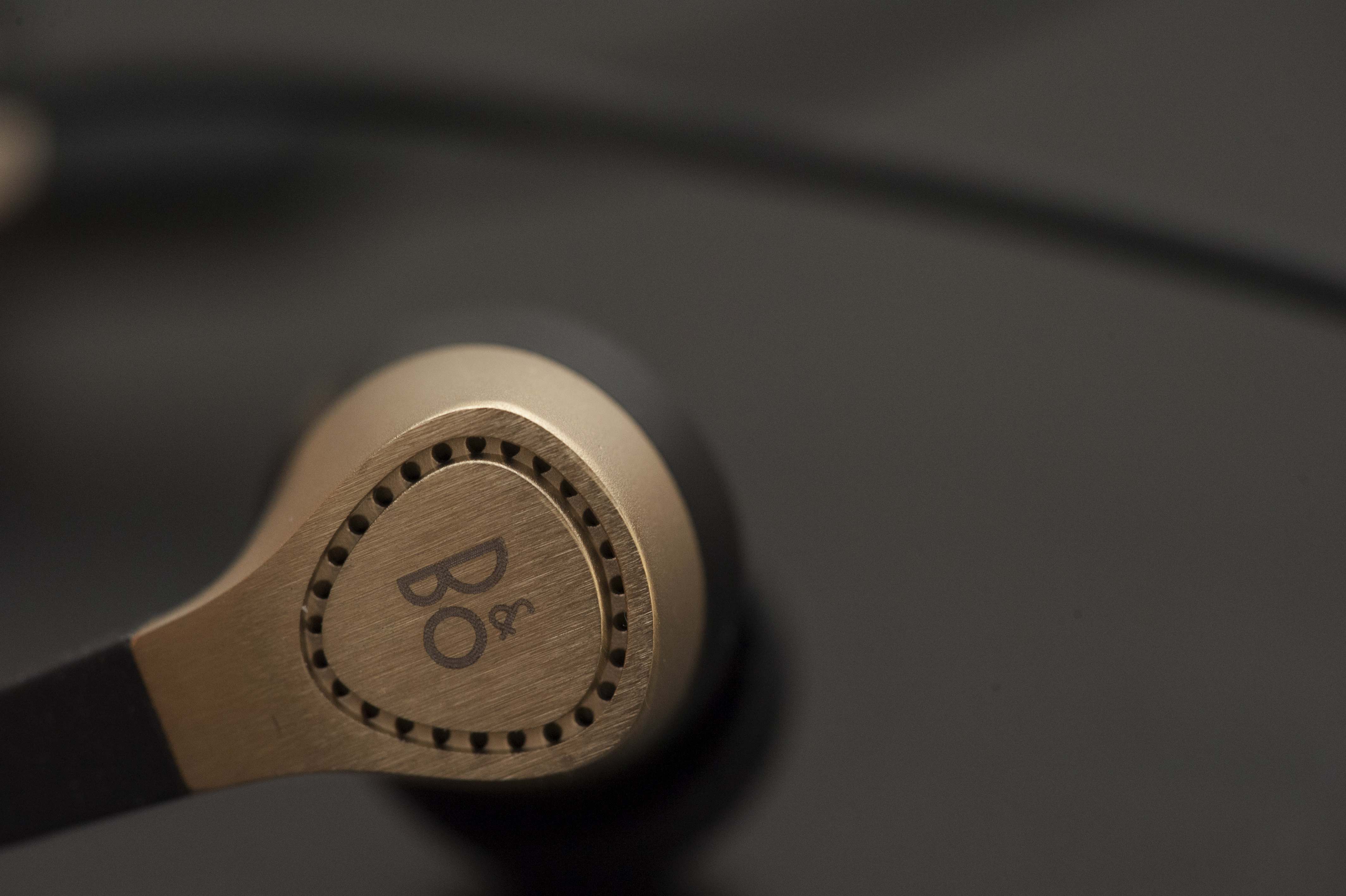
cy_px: 448
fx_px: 5605
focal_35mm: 150
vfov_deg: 9.1
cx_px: 673
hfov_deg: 13.7
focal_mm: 150
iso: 2800
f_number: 5
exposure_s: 1/60
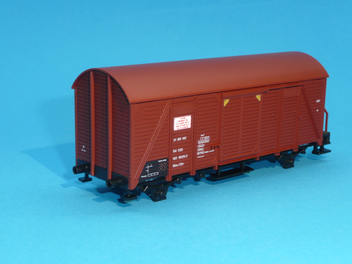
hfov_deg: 31.2
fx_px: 630
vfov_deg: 23.7
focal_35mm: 62
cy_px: 132
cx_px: 176
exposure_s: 1/30
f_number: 4.5
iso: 100
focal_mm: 10.2
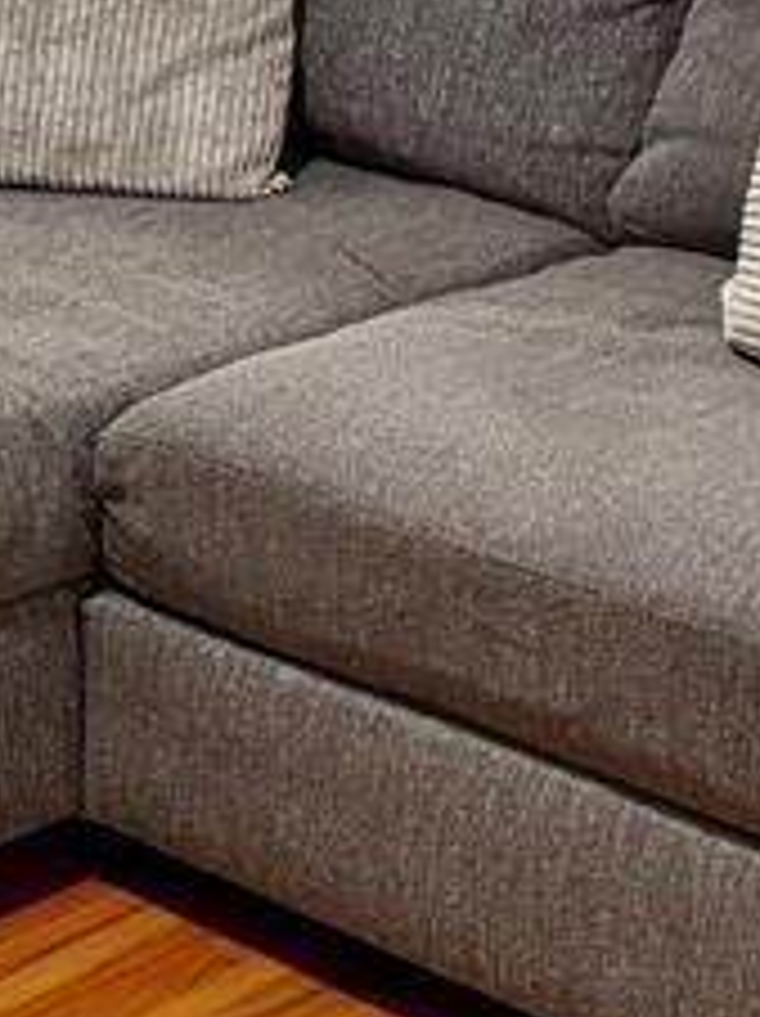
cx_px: 553
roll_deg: -0.7
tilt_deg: -18.3
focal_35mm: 118
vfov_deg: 16.7
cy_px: 342
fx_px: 3461
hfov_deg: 12.5
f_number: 1.6
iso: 320
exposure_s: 1/60
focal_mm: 5.96
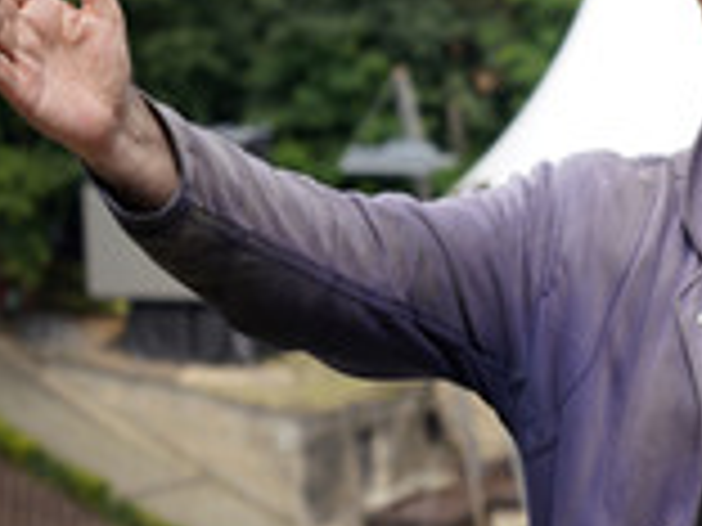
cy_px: 216
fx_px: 2819
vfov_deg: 10.7
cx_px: 826
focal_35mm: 139
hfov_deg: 13.8
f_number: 3.5
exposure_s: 1/500
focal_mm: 50
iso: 100
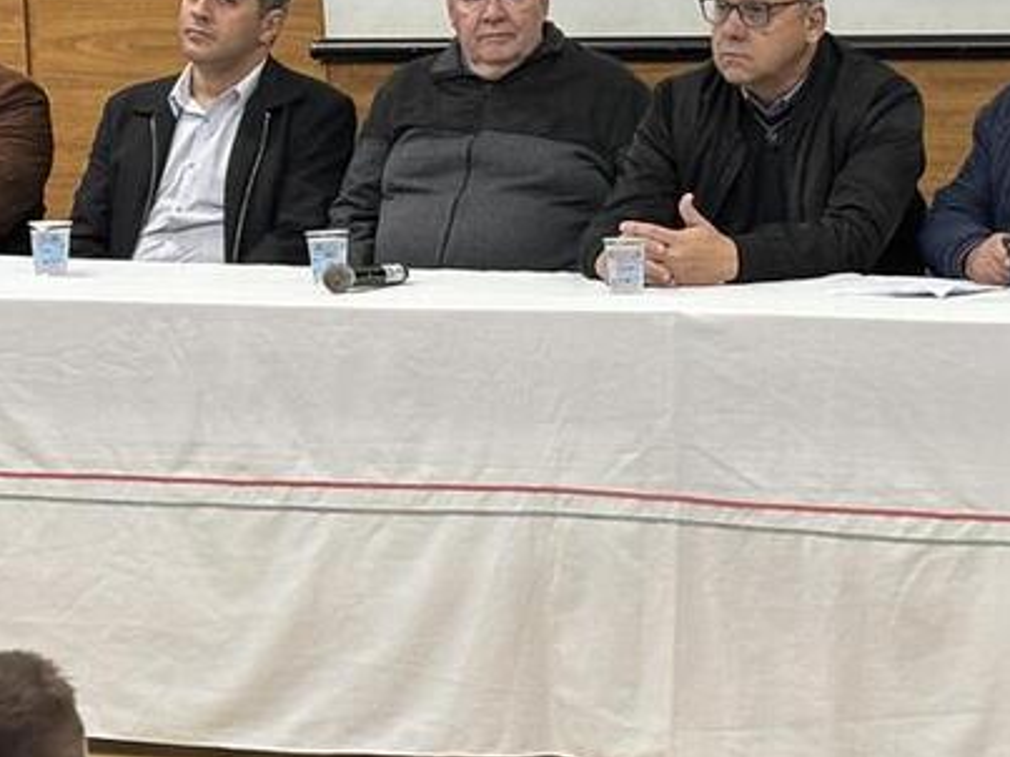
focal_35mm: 155
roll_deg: +1.0
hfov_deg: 12.7
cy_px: 328
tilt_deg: -8.7
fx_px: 4521
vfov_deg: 9.6
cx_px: 855
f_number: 1.6
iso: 125
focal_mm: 5.96
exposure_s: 1/40
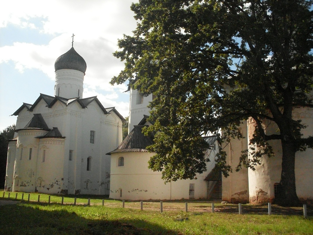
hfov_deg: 49.0
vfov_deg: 37.7
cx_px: 156
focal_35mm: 38
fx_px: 344
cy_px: 118
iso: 400
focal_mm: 6.3
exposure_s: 1/750
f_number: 8.4
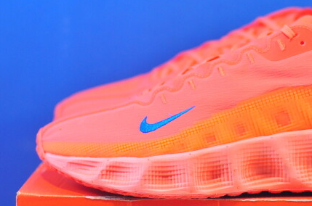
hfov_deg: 14.6
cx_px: 254
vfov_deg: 9.7
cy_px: 49
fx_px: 1211
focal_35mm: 140
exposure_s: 1/320
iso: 250
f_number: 2.2
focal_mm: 50
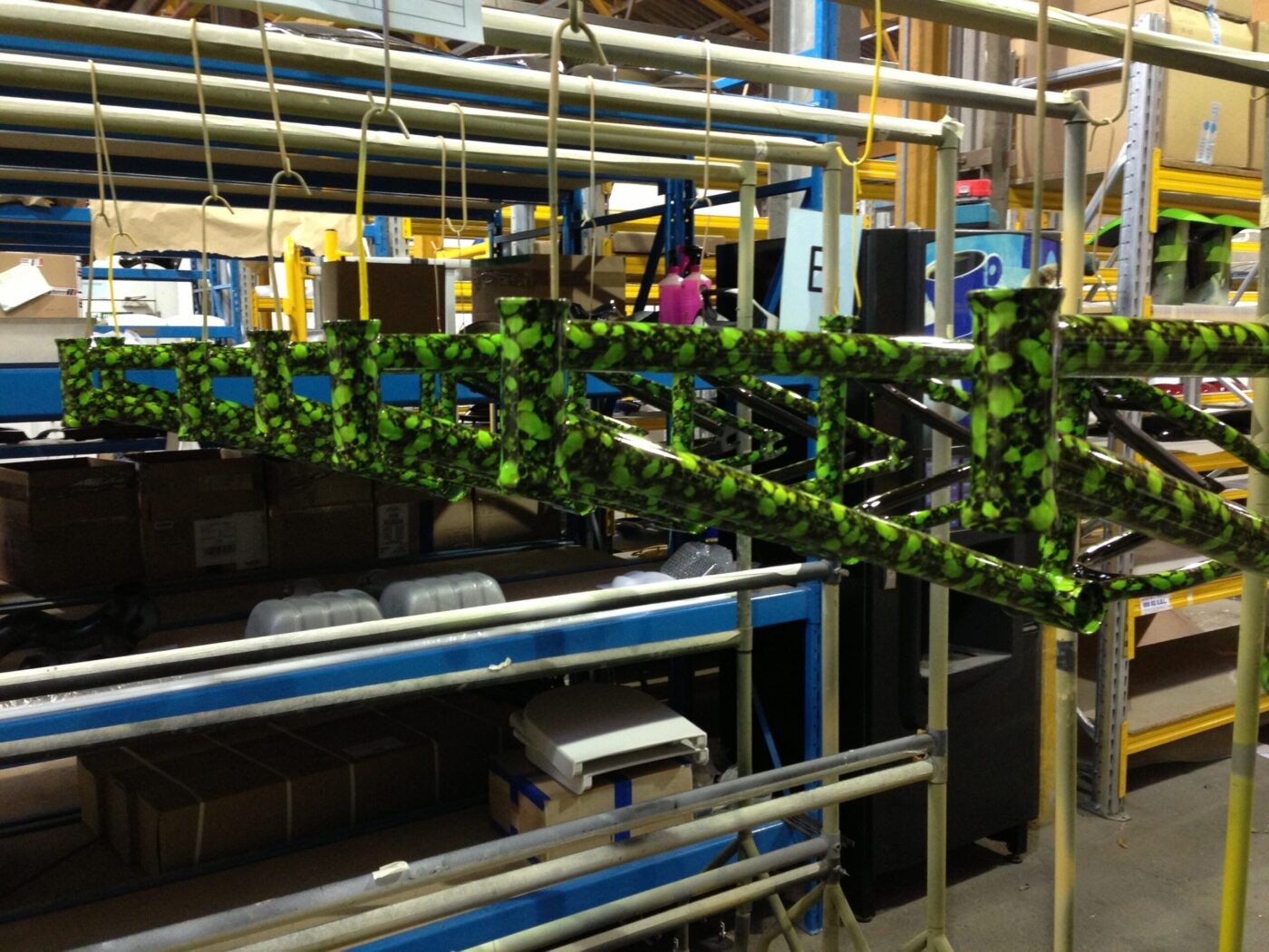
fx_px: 1210
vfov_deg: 42.9
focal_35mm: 33
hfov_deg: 55.4
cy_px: 476
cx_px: 634
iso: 200
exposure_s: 1/20
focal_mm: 4.13
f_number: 2.4
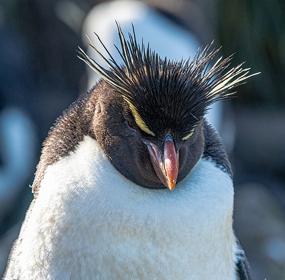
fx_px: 5303
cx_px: 169
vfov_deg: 3.0
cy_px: 128
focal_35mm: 574
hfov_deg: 3.1
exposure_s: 1/640
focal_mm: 300
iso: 800
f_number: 8
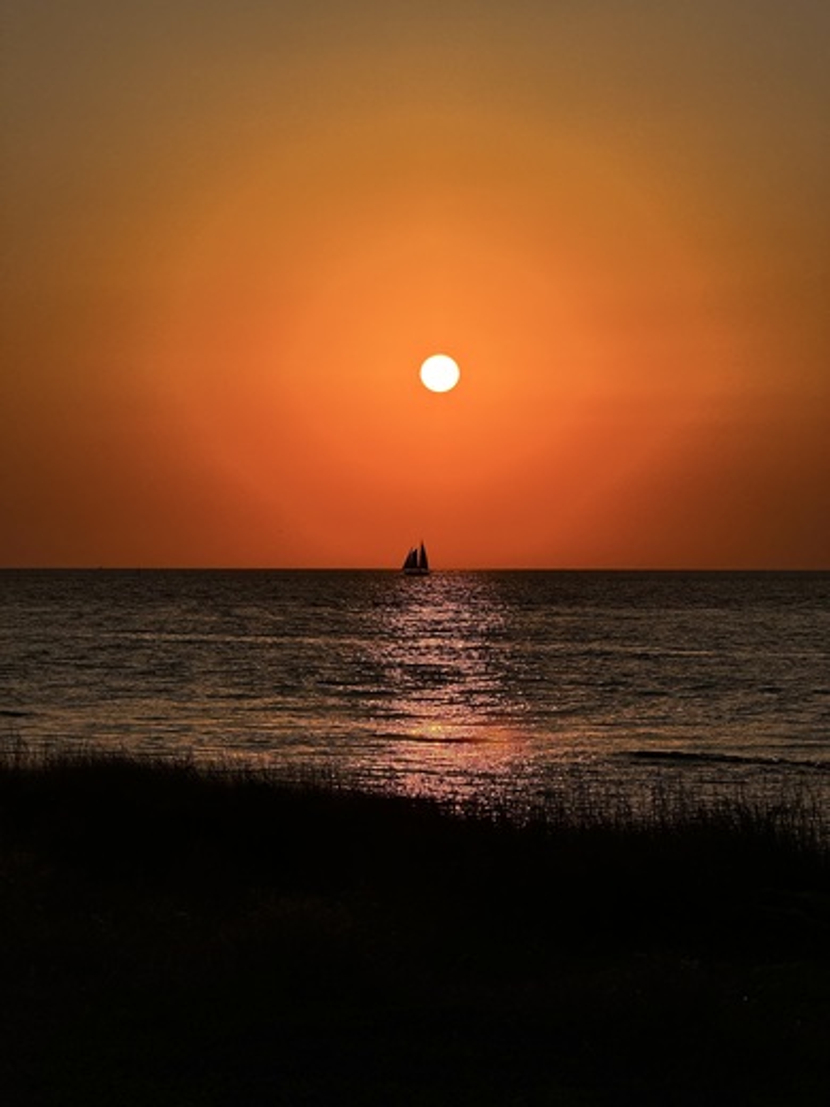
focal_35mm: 120
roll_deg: -0.3
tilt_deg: +0.3
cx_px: 415
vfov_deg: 16.4
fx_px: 3836
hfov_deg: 12.3
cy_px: 554
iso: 50
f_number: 2.8
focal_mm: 15.66
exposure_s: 1/6897
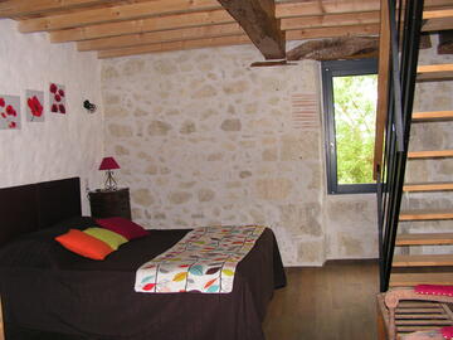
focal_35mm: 36
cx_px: 226
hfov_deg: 51.4
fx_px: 471
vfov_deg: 39.7
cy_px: 170
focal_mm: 6
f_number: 3.2
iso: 80
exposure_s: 1/40
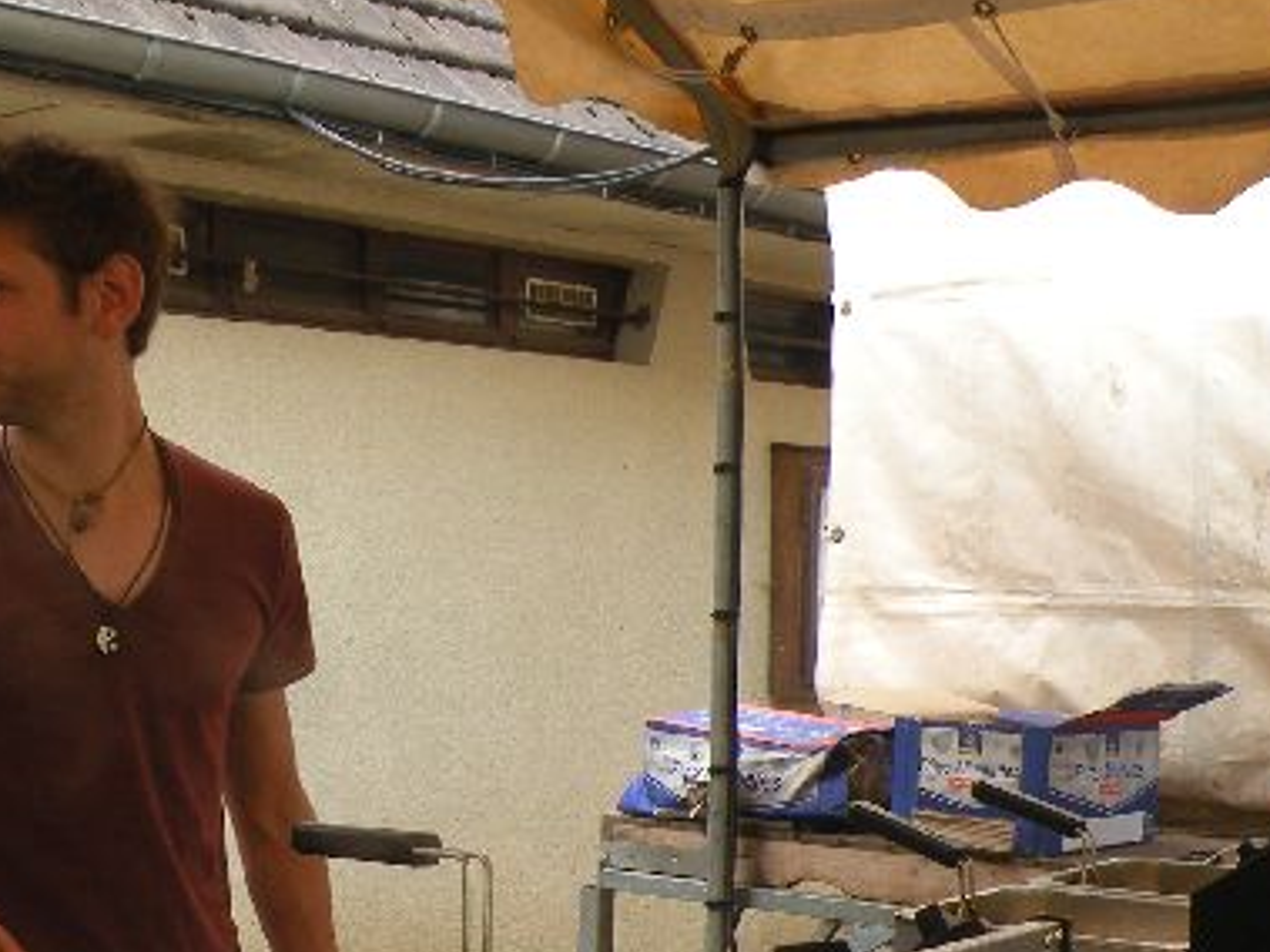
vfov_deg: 24.7
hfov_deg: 33.3
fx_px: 2091
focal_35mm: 57
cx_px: 355
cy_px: 912
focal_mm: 4.7
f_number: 4
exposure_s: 1/86.4
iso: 64
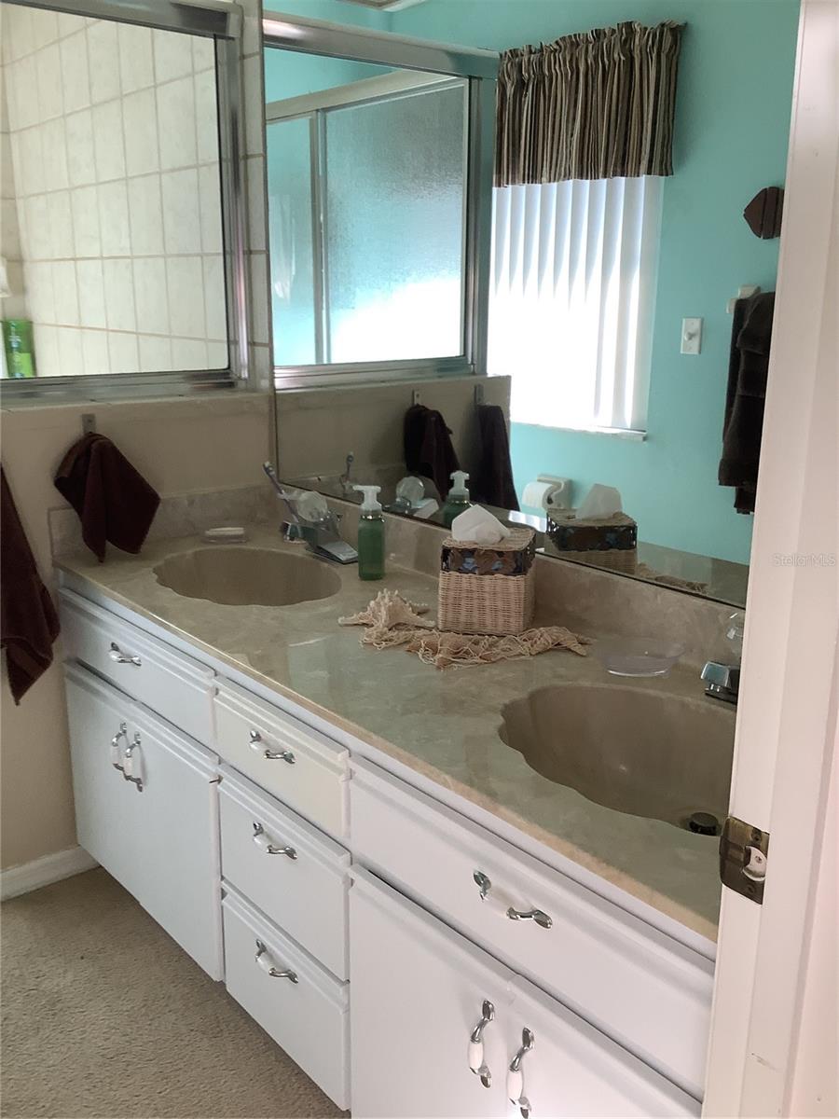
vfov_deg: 58.4
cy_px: 560
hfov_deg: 45.4
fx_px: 1002
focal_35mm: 31
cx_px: 420
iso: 64
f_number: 2.4
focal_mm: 3.3
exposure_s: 1/50
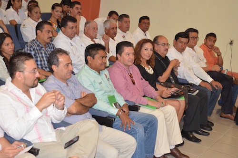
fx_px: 445
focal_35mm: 68
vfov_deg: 20.1
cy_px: 79
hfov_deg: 29.9
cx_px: 119
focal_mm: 45
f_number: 5.6
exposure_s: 1/60
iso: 800
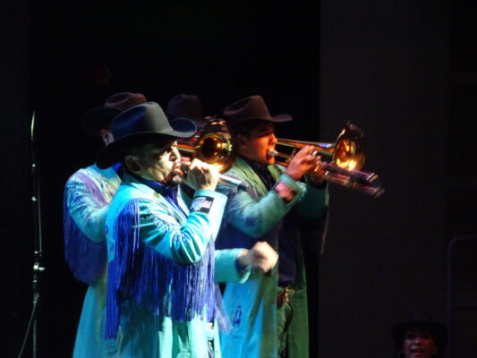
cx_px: 238
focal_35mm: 219
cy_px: 179
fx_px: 3018
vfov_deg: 6.8
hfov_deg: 9.0
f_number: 6.3
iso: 1600
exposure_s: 1/20
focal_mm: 37.35
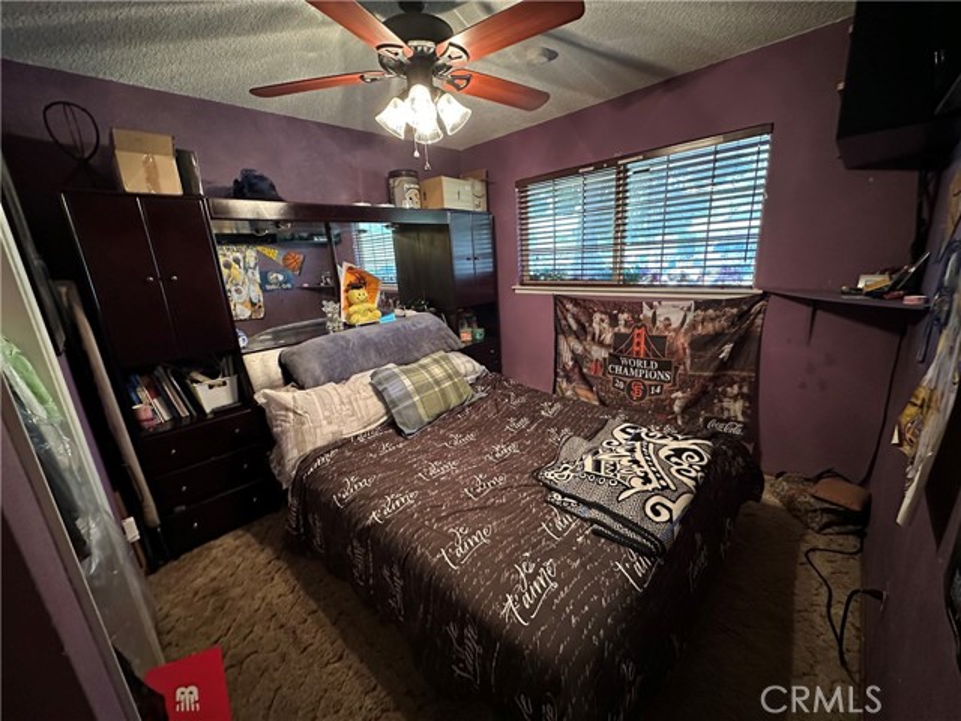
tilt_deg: -15.3
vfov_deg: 85.7
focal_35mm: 14
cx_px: 480
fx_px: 389
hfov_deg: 102.1
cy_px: 360
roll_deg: +3.5
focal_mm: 2.22
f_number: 2.2
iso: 1000
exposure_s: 1/40
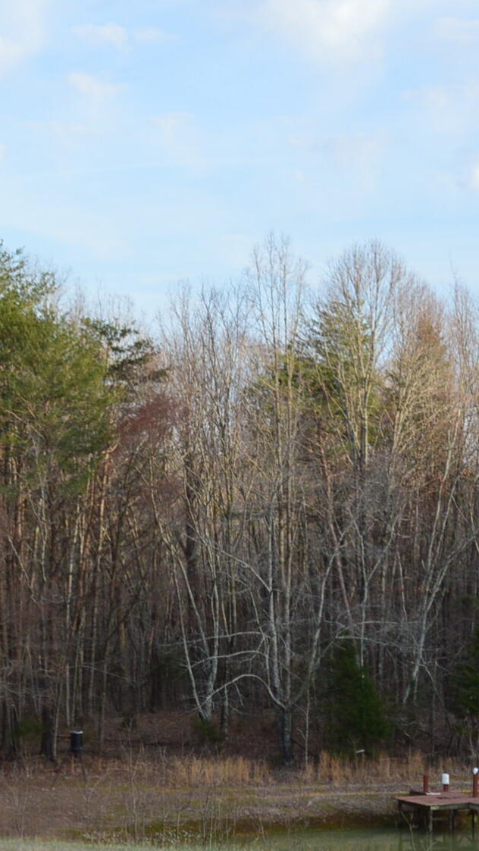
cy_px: 705
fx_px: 2460
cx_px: 495
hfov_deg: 11.0
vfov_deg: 19.4
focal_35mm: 109
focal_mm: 26
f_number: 10
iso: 400
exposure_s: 1/200
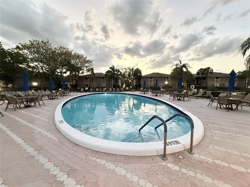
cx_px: 125
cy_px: 94
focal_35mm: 14
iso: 500
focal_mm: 2.22
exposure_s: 1/60
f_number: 2.2
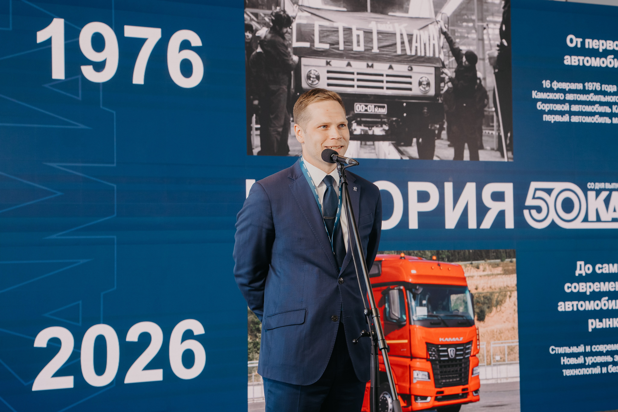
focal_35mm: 46
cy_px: 206
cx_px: 309
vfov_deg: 29.2
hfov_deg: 42.7
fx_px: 790
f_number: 4.5
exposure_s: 1/125
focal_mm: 46
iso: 500
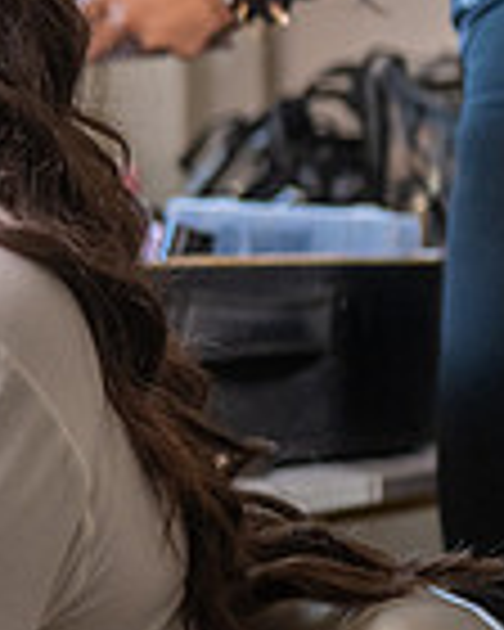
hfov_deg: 5.5
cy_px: 182
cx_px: -544
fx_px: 5090
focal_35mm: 273
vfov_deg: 7.1
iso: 800
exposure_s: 1/200
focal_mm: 70
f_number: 2.8
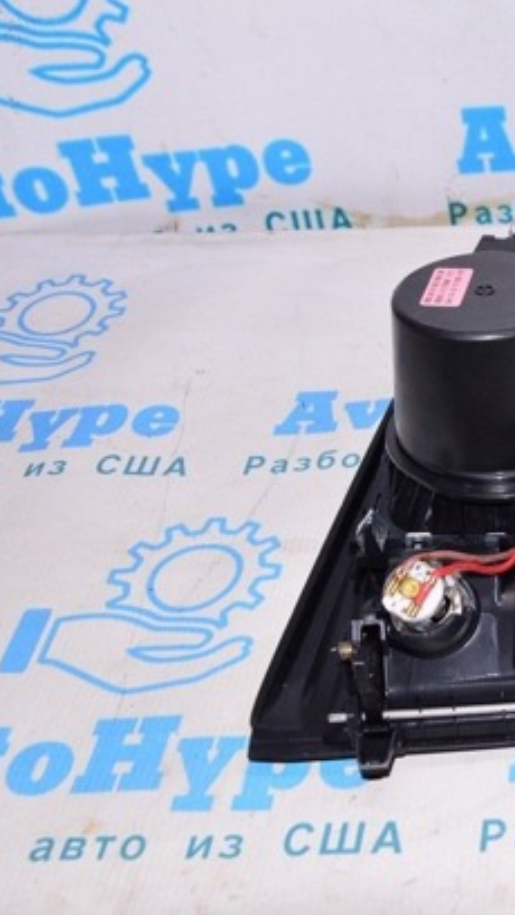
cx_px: 683
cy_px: 464
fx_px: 1311
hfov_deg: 20.2
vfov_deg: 38.5
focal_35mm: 54
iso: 1600
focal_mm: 22
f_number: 8
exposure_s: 1/200
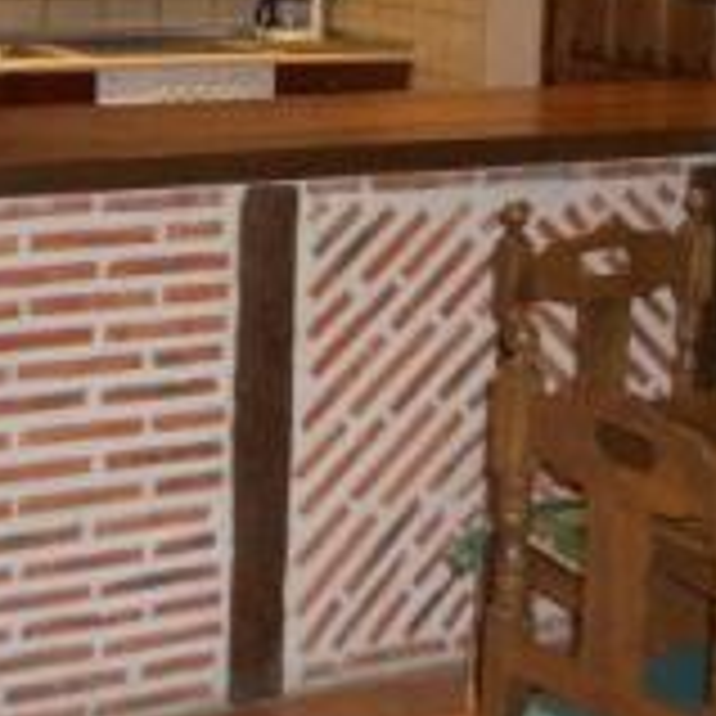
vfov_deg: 19.7
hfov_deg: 19.9
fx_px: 2036
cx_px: 378
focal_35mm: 87
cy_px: 117
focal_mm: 5.8
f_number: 2.6
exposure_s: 1/60
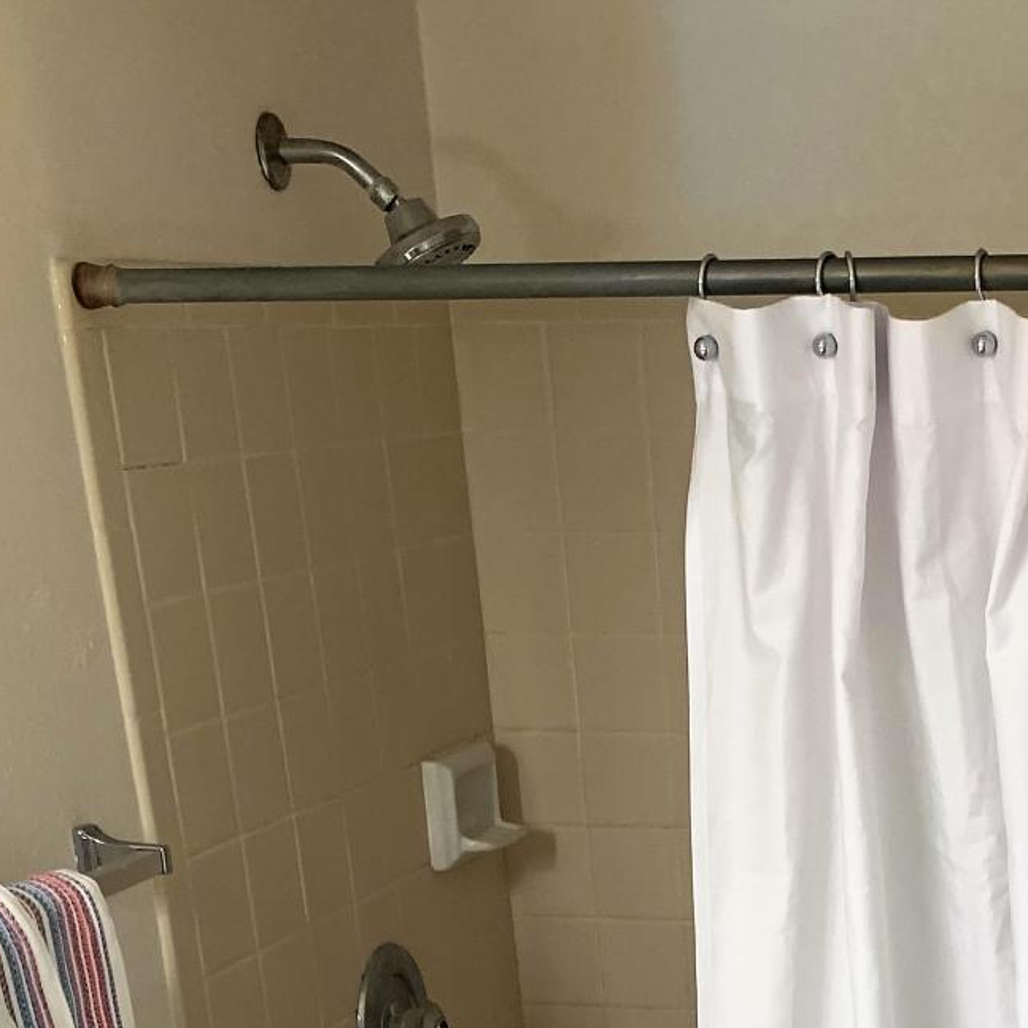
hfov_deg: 23.5
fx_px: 2386
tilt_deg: -23.1
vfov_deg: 21.4
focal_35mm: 71
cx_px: 990
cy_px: 1427
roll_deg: +1.2
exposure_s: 1/91
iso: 100
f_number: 1.8
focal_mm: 4.25
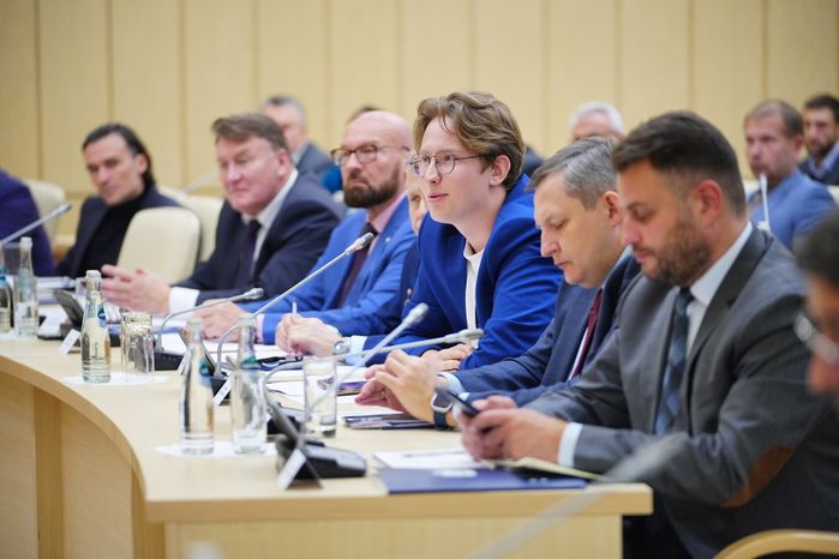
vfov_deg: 10.0
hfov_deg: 15.0
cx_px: 420
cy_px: 280
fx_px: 3193
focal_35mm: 137
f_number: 2.8
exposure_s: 1/400
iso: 2000
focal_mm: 137
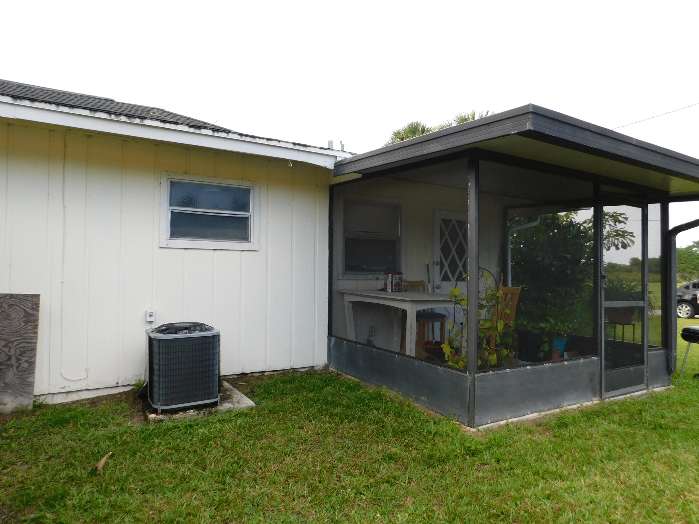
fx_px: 464
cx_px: 350
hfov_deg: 73.9
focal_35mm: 23
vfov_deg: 58.9
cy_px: 262
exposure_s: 1/320
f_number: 3
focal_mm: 4
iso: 125
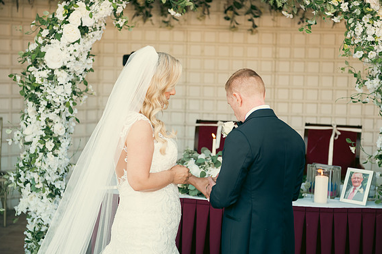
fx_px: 764
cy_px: 127
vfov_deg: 18.9
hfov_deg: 28.1
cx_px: 194
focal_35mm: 72
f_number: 3.5
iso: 320
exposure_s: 1/250
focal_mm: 70
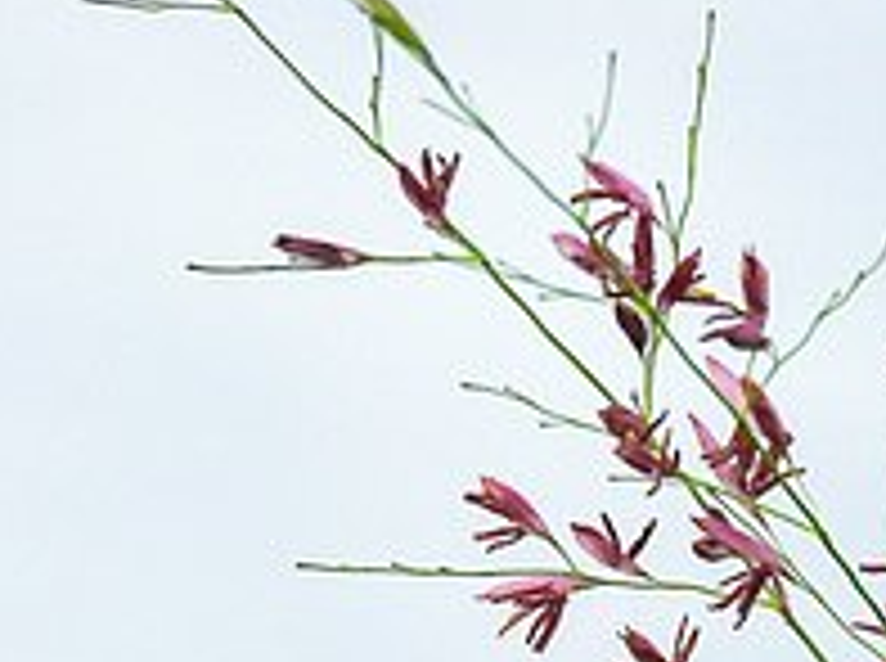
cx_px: 1057
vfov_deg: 0.7
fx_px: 56539
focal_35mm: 2213
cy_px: 685
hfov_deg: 0.9
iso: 400
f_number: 5.6
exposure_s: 1/320
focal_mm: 152
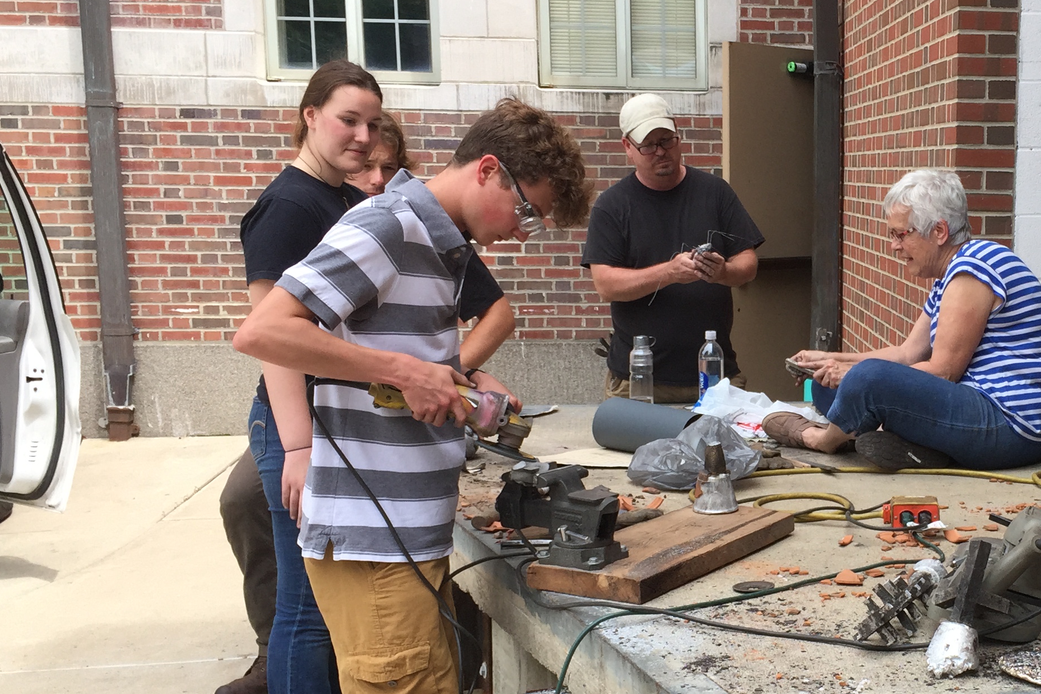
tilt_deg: -9.5
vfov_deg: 25.3
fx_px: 1532
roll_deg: -1.6
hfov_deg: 36.1
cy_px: 474
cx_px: 850
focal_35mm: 53
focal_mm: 4.15
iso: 32
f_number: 2.2
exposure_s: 1/638
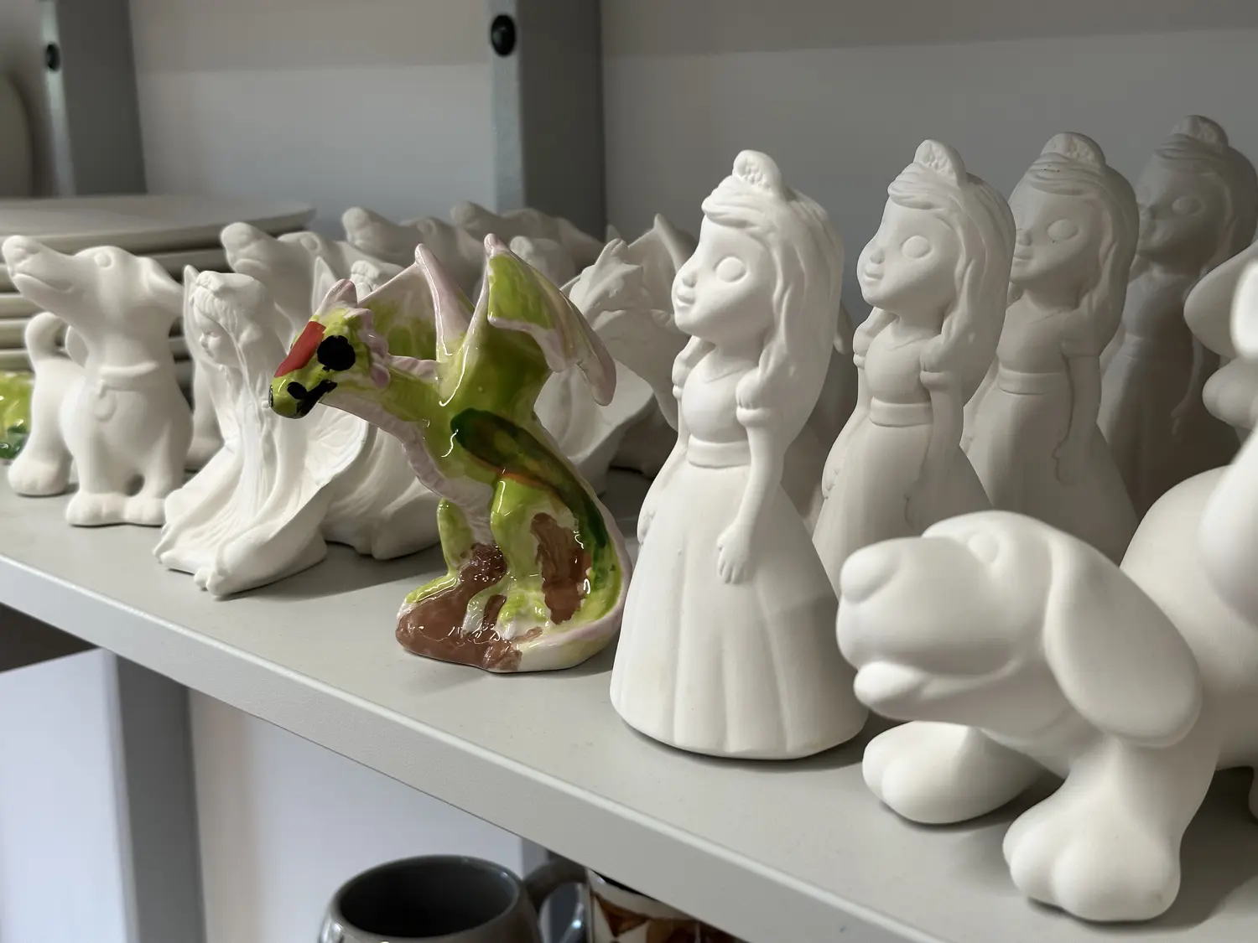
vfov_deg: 30.3
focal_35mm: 48
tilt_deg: -12.2
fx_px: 1744
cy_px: 472
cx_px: 629
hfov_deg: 39.7
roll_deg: +1.8
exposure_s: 1/50
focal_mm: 6.86
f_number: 1.78
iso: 50
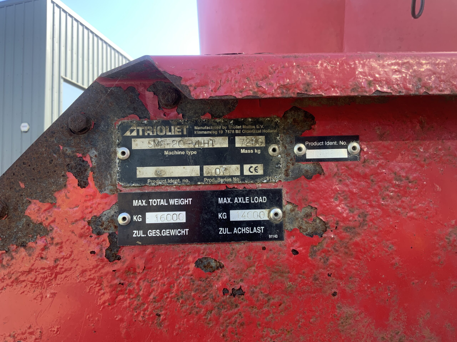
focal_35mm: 29
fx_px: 383
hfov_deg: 61.7
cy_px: 171
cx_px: 228
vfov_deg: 48.2
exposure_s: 1/122
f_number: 1.8
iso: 20
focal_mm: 3
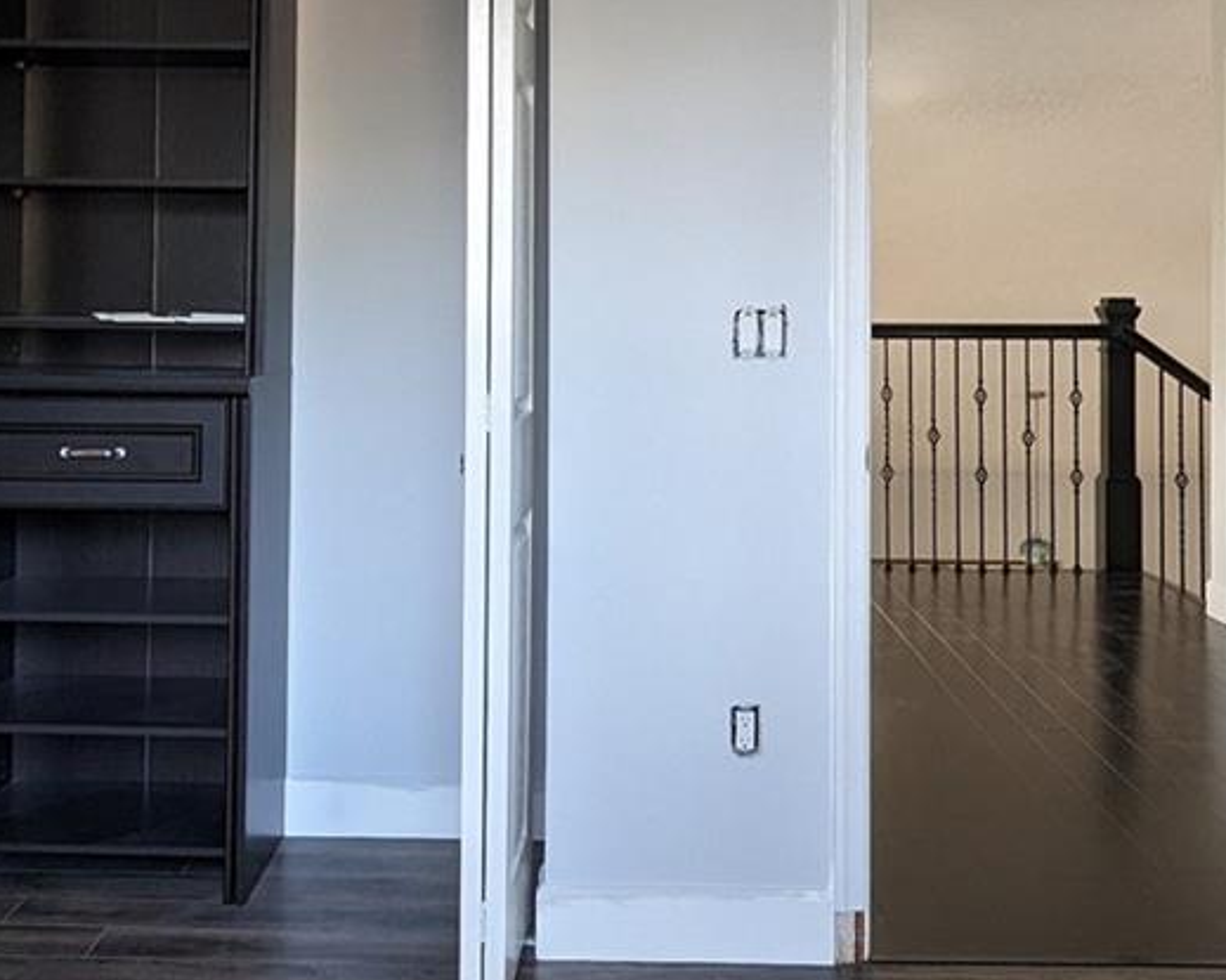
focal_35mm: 48
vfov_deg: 30.9
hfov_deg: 38.7
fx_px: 1741
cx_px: 546
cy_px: 243
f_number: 2.2
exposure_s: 1/24
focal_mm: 2.35
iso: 110
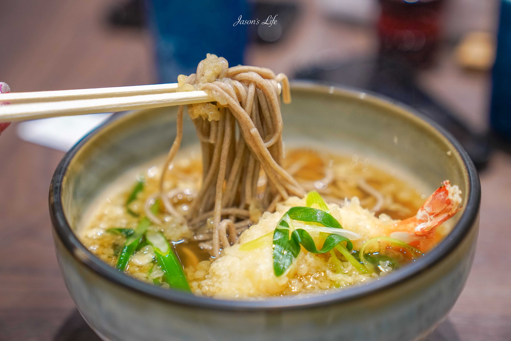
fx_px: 922
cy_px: 170
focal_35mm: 65
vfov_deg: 20.9
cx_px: 256
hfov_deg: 31.0
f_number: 2.8
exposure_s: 1/80
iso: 1250
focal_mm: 65
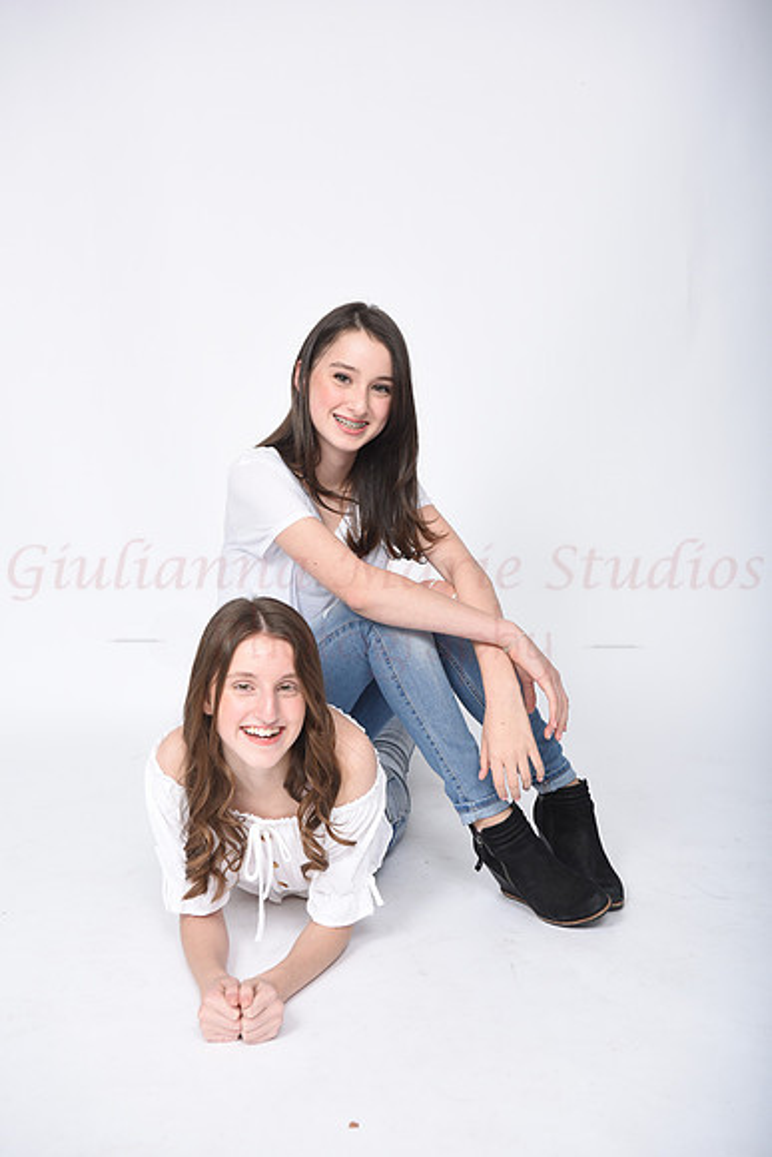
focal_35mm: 44
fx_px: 1414
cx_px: 386
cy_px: 578
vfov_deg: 44.5
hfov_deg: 30.5
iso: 160
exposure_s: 1/250
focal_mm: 44
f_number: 7.1
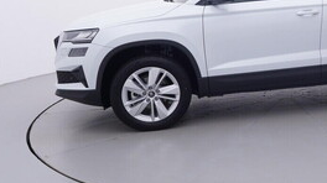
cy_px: 38
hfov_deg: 39.4
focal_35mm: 49
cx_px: 287
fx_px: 425
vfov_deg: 24.0
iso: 200
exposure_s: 1/80
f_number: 5
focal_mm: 15
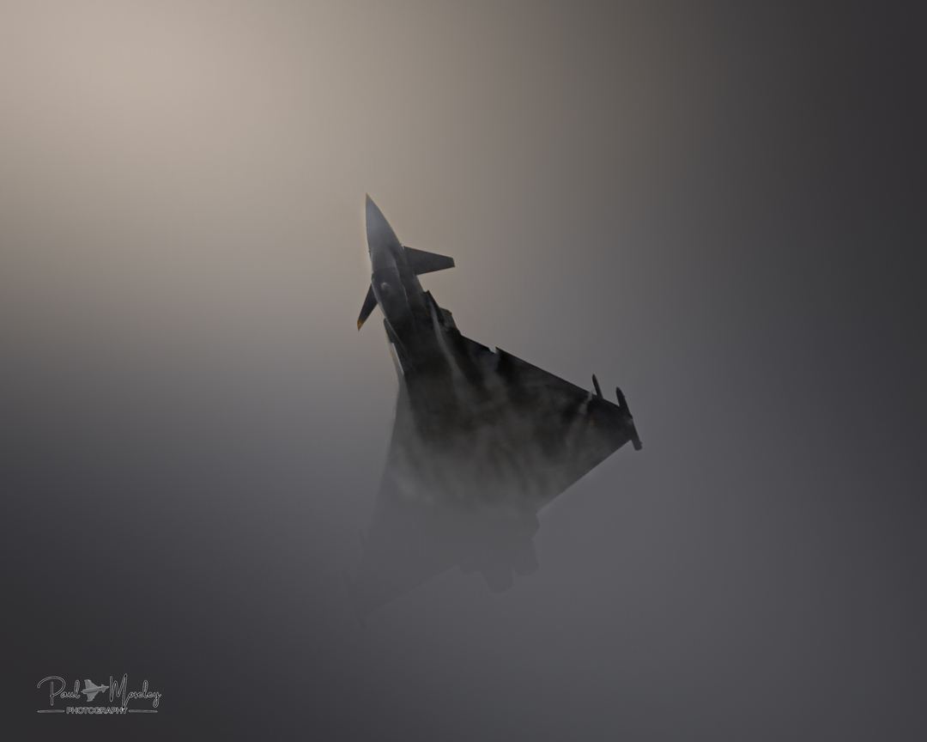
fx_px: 26912
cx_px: 305
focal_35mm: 981
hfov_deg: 2.0
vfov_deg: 1.6
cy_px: 424
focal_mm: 350
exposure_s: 1/1250
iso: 100
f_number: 8
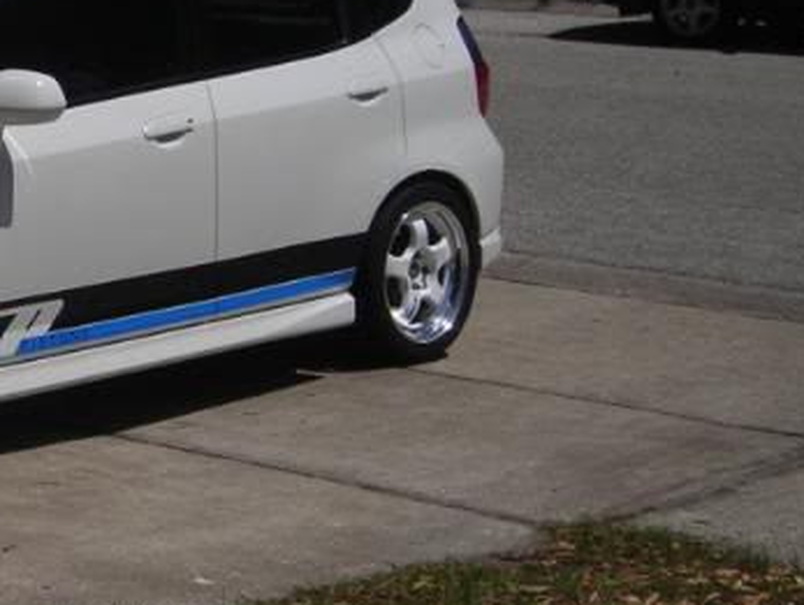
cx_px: -74
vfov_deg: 13.2
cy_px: 229
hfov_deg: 17.0
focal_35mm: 112
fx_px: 2604
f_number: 6.4
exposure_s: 1/716
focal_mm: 6.3
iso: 50
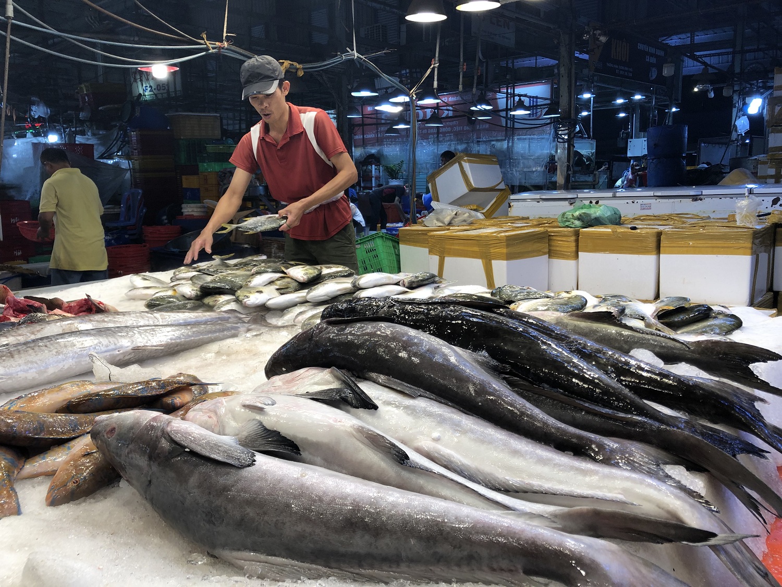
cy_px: 294
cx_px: 391
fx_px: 633
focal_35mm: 28
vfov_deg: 49.7
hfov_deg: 63.4
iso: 40
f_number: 1.8
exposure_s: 1/100
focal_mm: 4
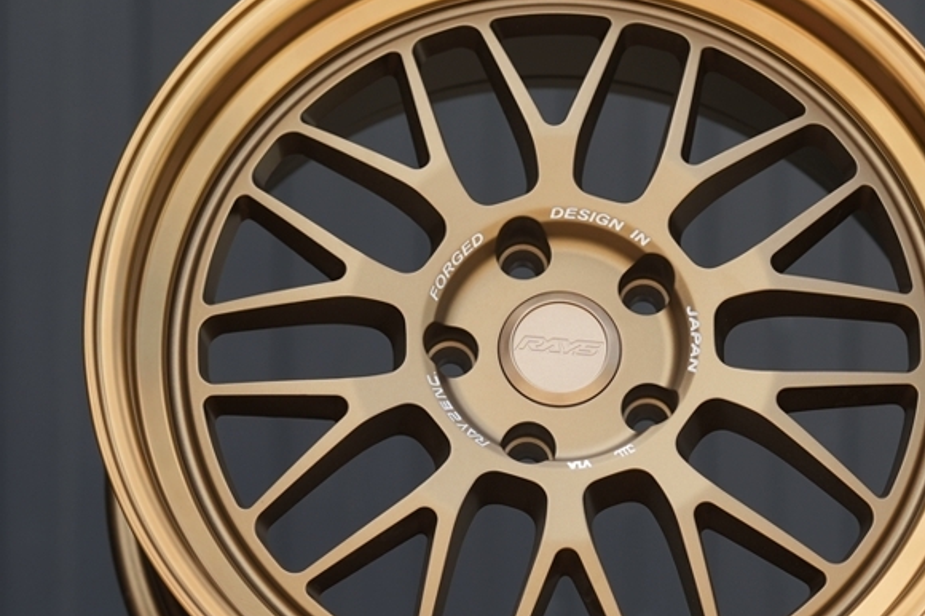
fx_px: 4519
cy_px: 369
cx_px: 561
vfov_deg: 7.8
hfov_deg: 11.7
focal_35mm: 176
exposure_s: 1/2000
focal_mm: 85
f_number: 2.2
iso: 200
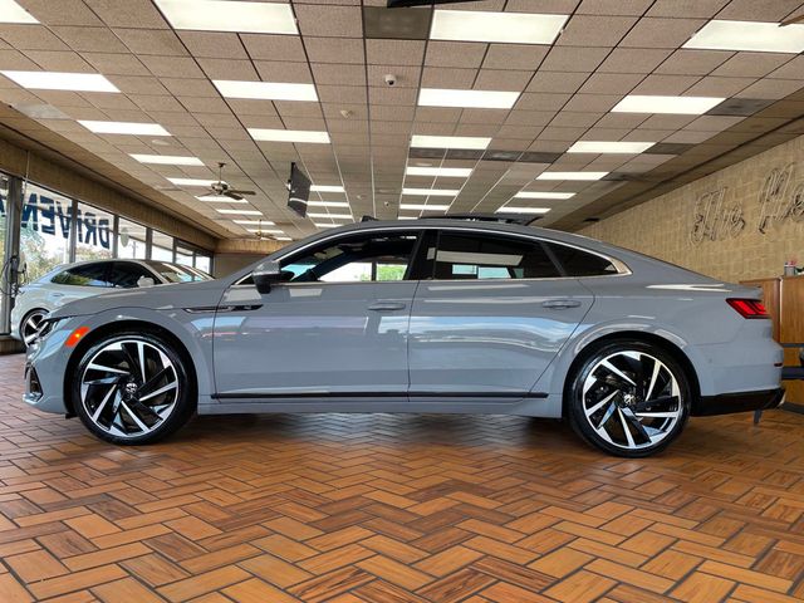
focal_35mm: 26
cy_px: 302
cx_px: 402
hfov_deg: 67.3
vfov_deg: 53.1
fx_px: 604
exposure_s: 1/179
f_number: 1.6
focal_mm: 4.2
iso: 32
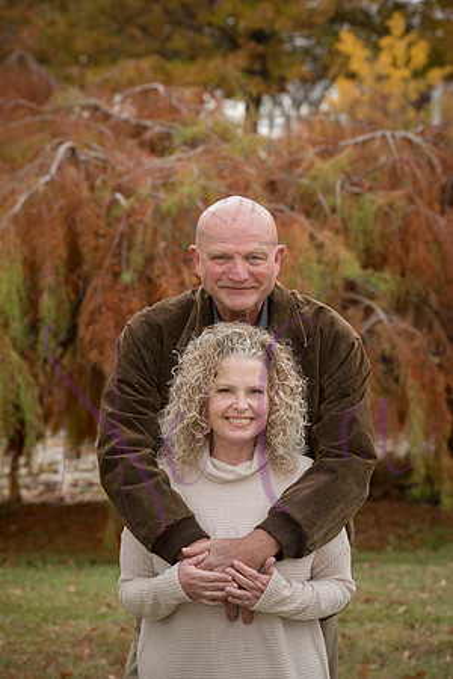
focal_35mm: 135
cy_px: 340
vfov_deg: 15.2
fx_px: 2548
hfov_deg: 10.2
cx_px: 226
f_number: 8
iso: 800
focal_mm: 135
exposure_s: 1/400
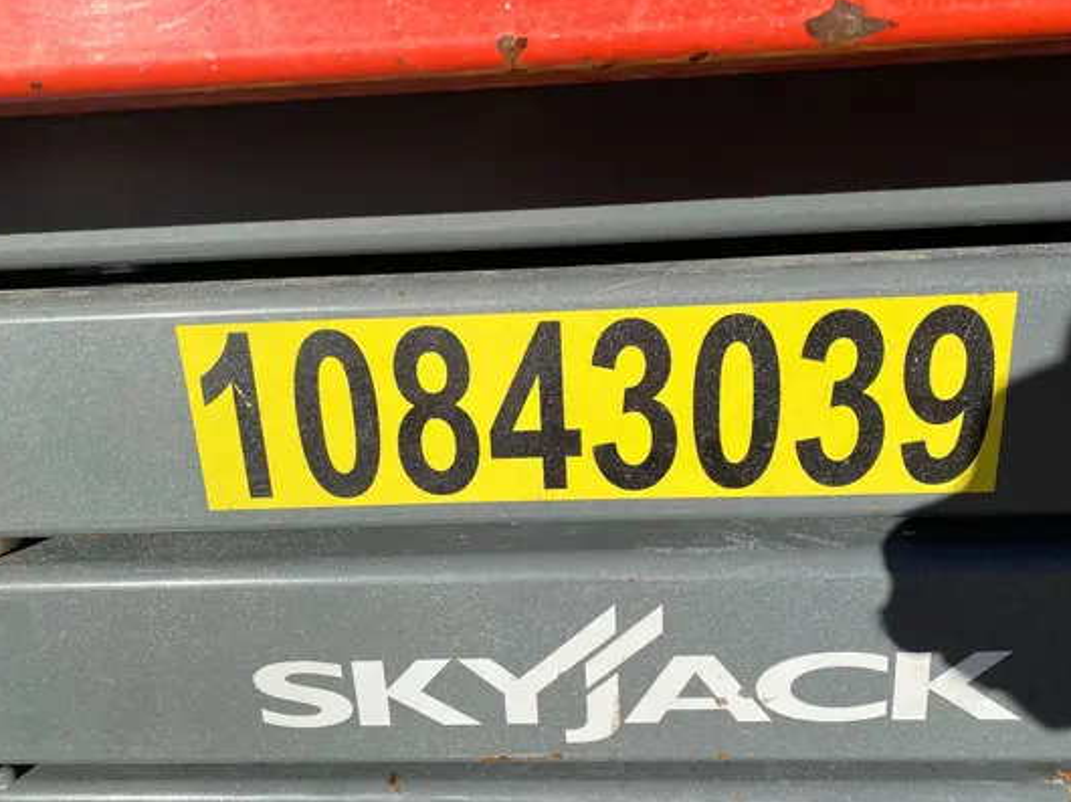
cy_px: 401
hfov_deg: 65.3
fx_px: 835
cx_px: 533
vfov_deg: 51.3
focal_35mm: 27
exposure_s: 1/4274
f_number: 1.8
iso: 32
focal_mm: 4.25
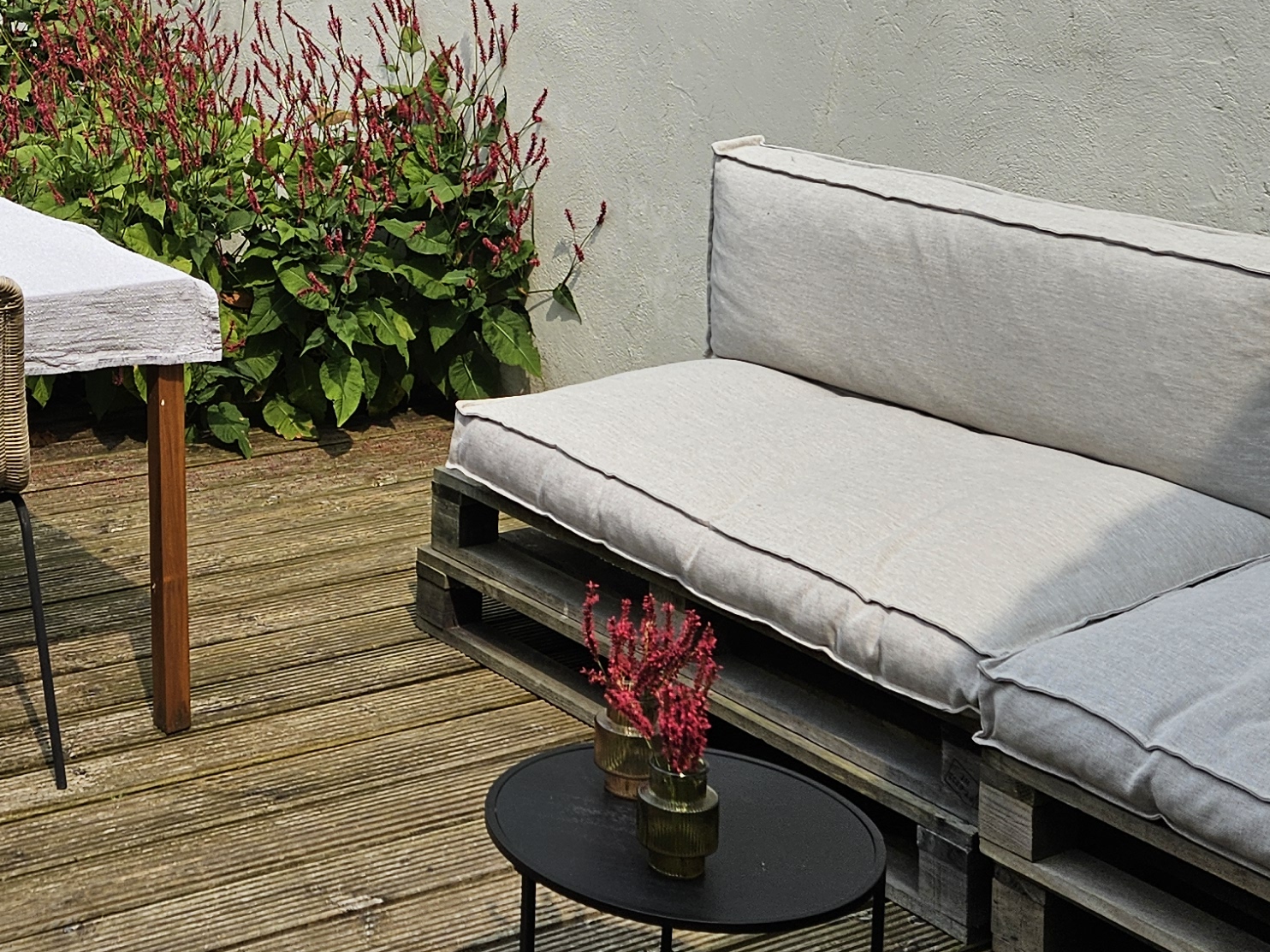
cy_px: -75
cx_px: 246
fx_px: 2275
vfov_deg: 22.4
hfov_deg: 30.4
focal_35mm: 62
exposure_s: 1/2016
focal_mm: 5.4
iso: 25
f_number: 1.8
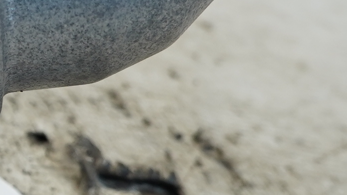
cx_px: -276
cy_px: 74
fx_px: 1003
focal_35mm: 109
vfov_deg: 11.1
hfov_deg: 16.5
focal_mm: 16
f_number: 4
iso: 500
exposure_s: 1/160
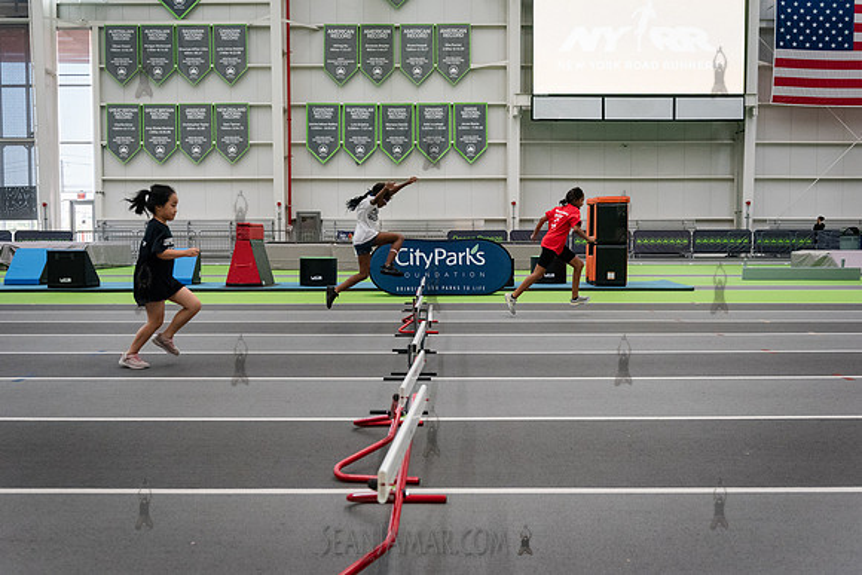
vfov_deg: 36.0
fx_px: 884
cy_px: 288
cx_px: 431
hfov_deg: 52.0
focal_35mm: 37
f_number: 4
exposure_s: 1/1250
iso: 6400
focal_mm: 36
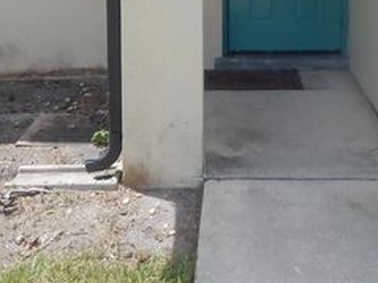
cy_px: -70
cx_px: 214
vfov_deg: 22.5
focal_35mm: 59
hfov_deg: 32.7
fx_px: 644
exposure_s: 1/500
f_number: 6
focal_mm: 4
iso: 125
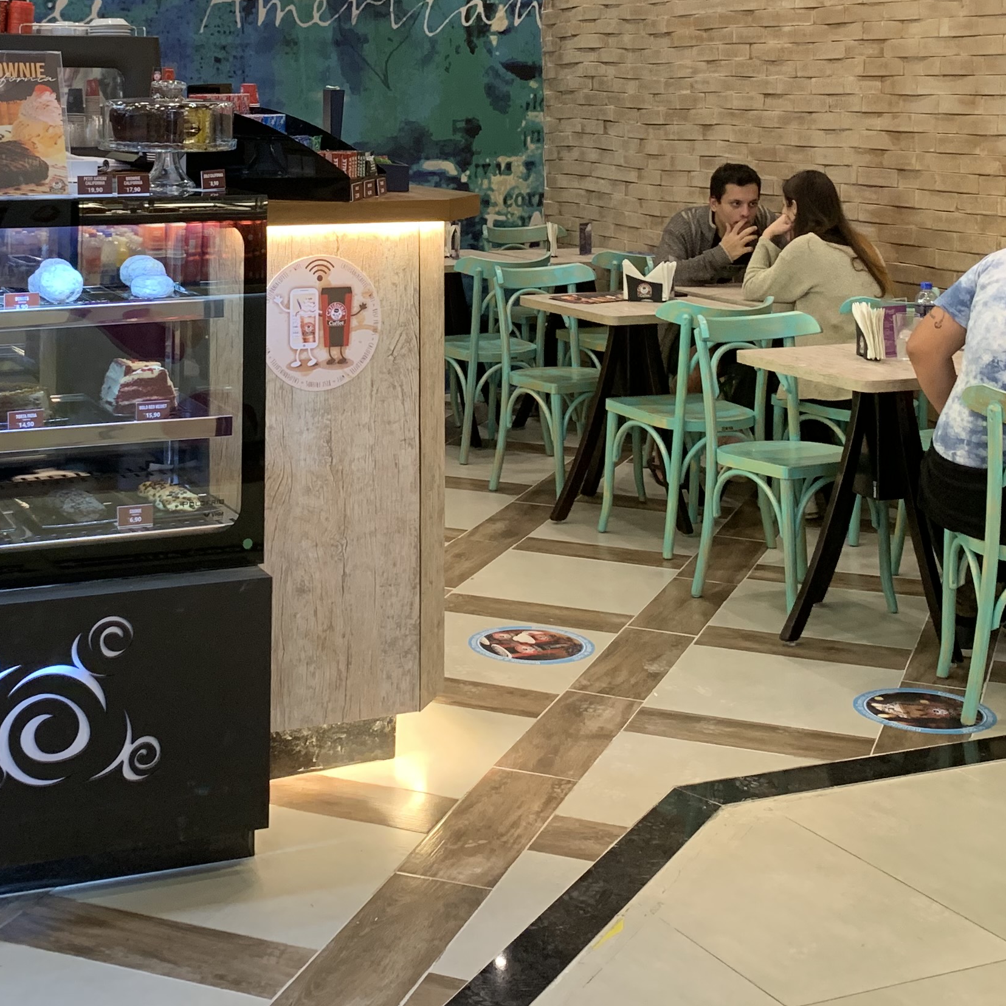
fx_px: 1841
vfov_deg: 29.5
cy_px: 129
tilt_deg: -2.3
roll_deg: +0.0
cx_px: 317
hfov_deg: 30.3
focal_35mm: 56
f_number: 1.8
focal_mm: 4.25
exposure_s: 1/60
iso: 160
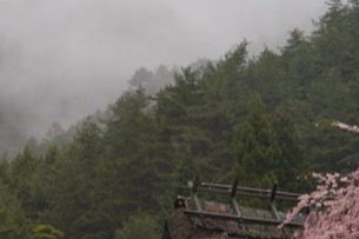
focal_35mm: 172
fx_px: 1714
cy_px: 175
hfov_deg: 11.9
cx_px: 66
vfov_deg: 8.0
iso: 250
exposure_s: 1/100
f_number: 6.3
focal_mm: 82
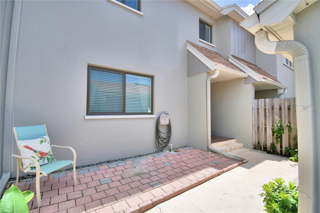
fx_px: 133
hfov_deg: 100.4
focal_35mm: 15
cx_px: 160
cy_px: 106
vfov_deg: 77.3
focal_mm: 10
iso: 100
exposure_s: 1/640
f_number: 4.5
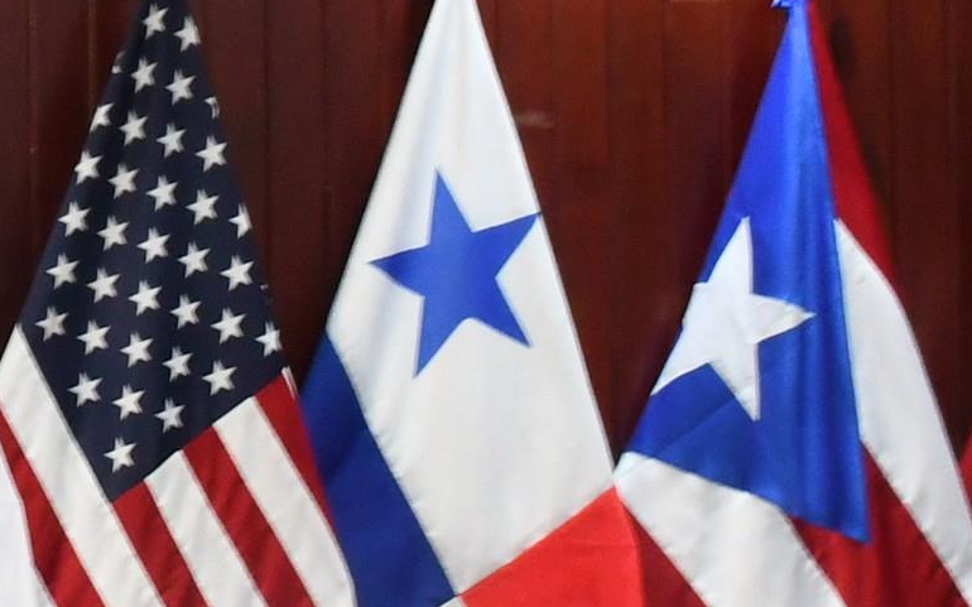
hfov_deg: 10.7
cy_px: -98
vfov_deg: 6.9
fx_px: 4979
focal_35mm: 188
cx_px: -549
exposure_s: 1/50
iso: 800
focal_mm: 23
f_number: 5
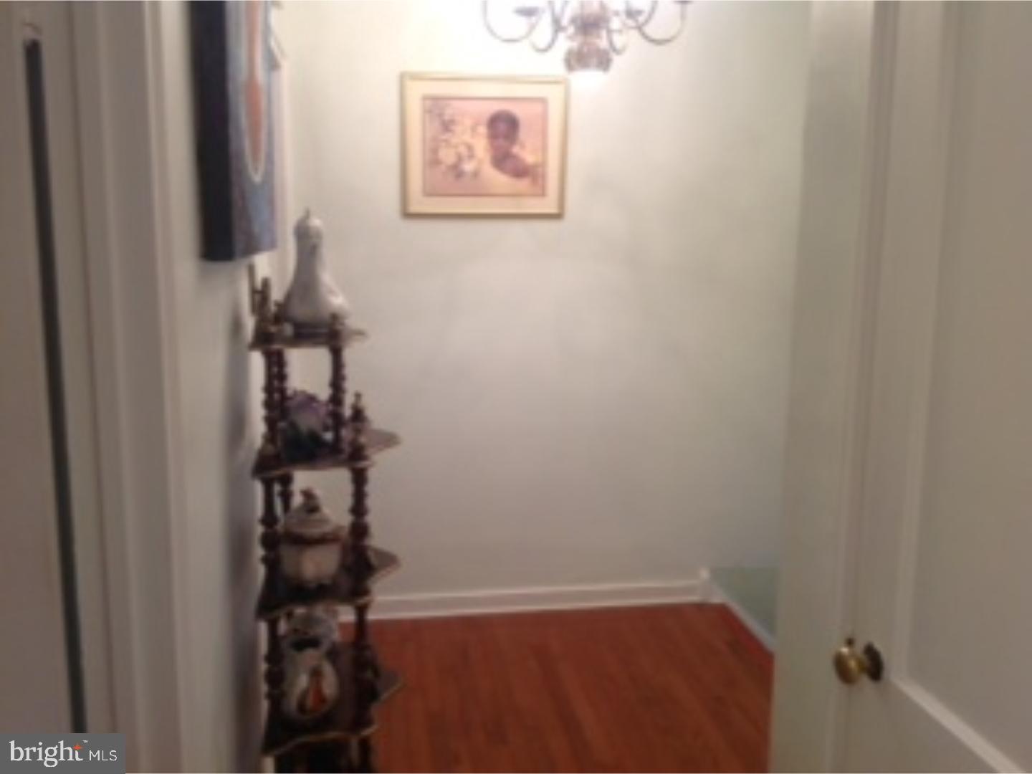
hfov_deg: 52.6
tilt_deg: -8.4
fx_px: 1043
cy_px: 387
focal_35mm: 35
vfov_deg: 40.7
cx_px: 516
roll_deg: -0.9
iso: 64
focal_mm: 4.28
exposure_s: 1/15
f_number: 2.4
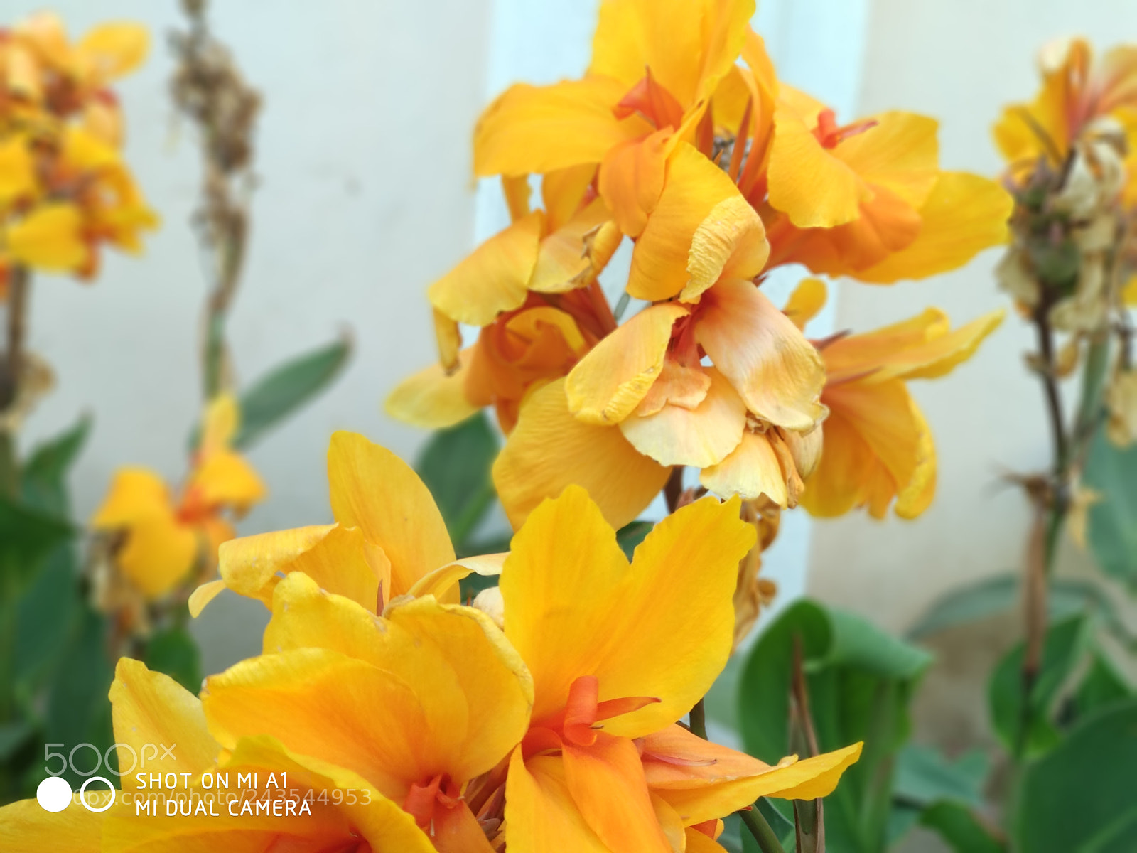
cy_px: 426
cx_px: 568
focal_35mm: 52
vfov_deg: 28.0
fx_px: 1708
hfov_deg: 36.8
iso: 100
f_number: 2.6
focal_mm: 5.99
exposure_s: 1/123
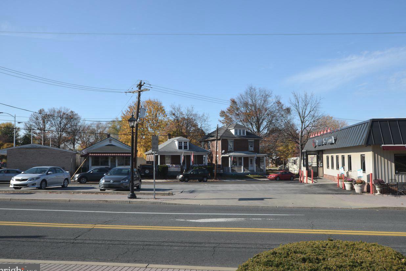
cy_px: 139
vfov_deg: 42.3
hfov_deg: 60.3
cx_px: 205
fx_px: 350
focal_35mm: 31
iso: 100
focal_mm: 20
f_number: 8
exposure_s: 1/250
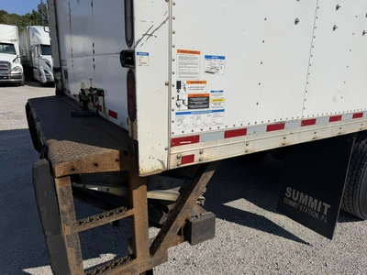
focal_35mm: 24
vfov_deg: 56.8
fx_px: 254
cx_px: 184
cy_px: 138
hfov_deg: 71.6
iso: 80
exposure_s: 1/11905
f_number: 1.78
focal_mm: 6.76
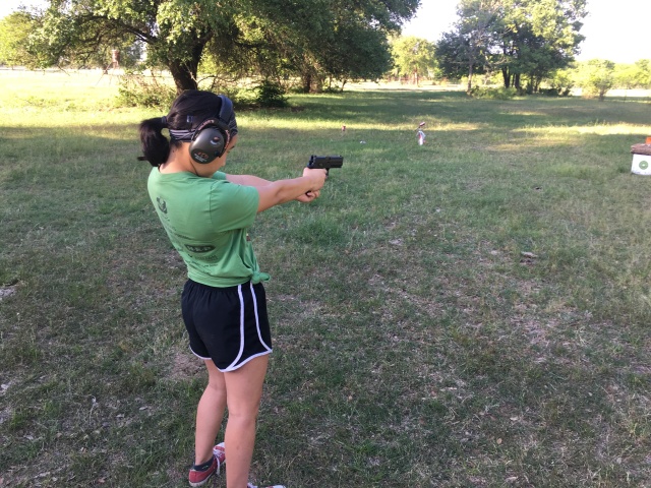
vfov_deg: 48.2
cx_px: 326
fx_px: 545
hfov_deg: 61.7
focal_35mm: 29
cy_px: 244
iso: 25
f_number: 2.2
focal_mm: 4.15
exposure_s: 1/120
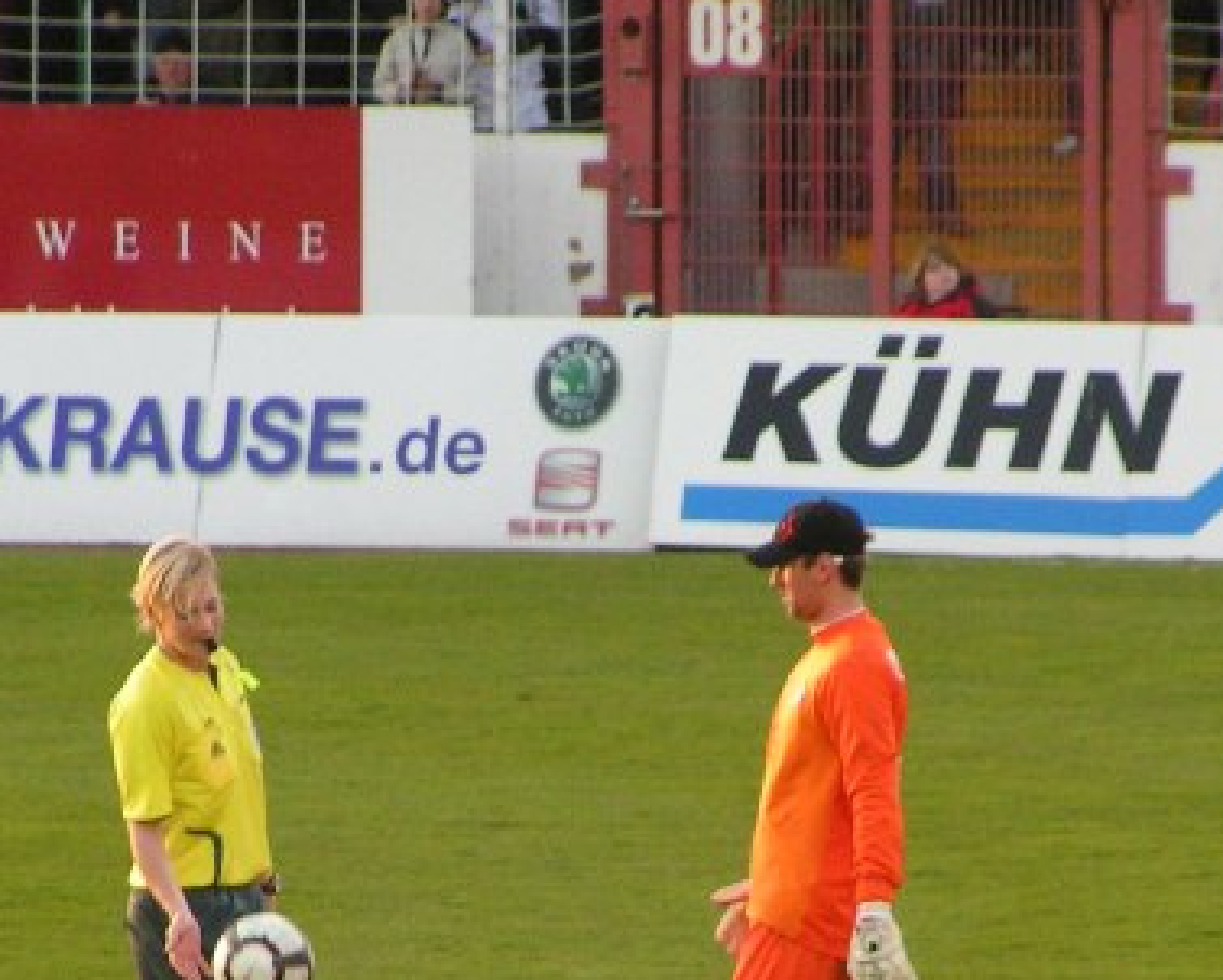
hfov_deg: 3.3
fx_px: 21222
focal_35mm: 586
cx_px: 545
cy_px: 896
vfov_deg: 2.6
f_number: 3.5
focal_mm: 43.3
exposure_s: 1/250
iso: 200
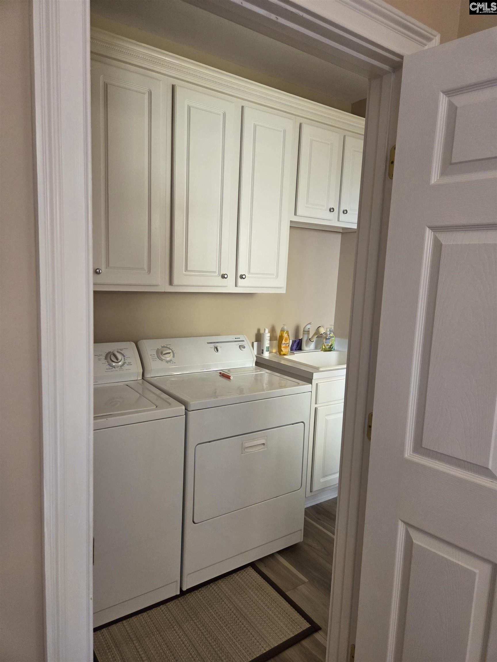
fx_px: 440
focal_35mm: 23
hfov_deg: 58.9
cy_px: 331
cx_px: 248
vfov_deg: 73.9
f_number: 1.8
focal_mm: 5.4
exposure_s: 1/120
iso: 320
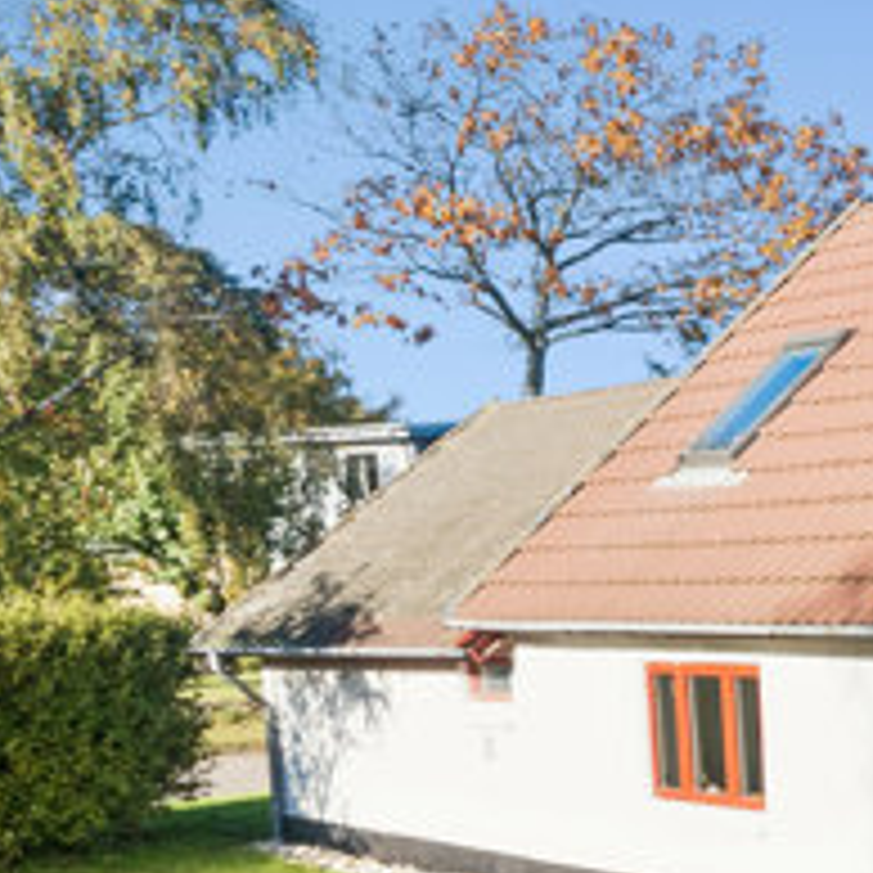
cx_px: 1580
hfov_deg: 20.8
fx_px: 1598
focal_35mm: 56
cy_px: 677
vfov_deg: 30.0
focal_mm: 16
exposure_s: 1/800
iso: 800
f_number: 7.1
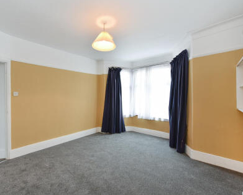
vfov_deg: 80.4
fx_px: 115
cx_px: 103
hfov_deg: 92.4
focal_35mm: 16
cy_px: 97
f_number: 8
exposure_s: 1/30
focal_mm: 14
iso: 400
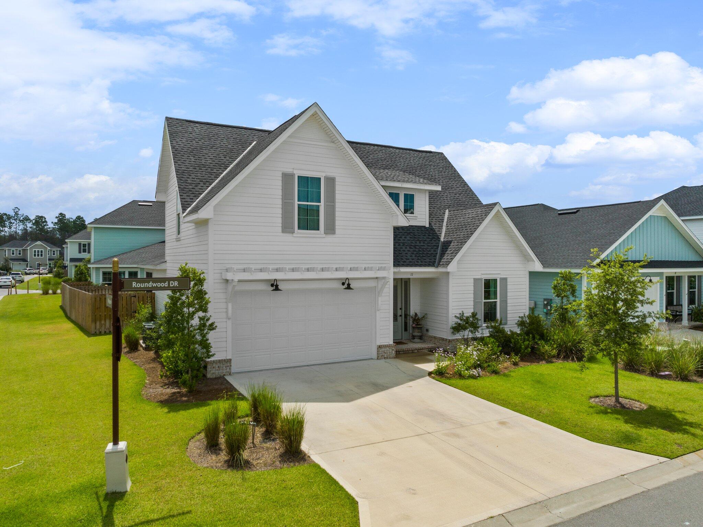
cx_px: 352
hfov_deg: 71.6
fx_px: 487
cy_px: 264
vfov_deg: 56.8
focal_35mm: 24
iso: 100
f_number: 5
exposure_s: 1/1600
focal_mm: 12.29
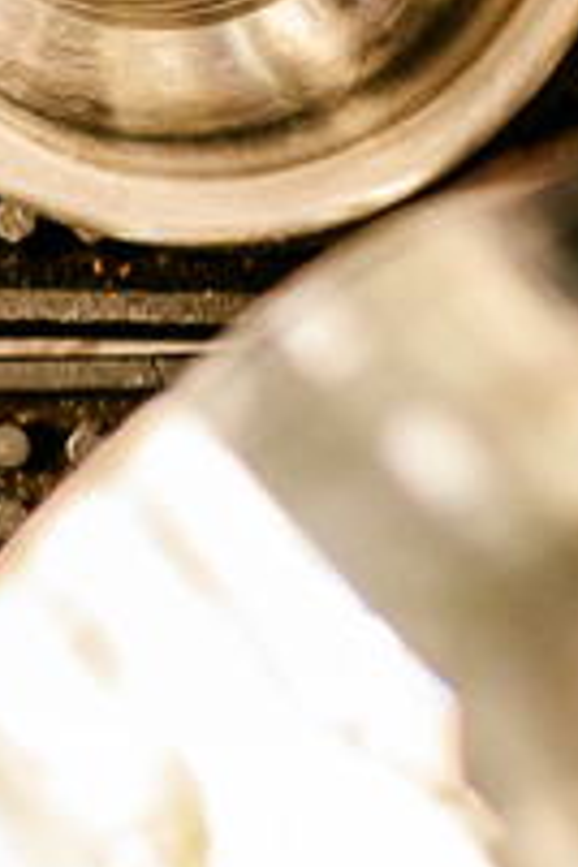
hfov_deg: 3.6
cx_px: 2045
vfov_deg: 5.6
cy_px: 37
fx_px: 8886
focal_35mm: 369
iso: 640
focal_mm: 35
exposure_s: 1/80
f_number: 3.2
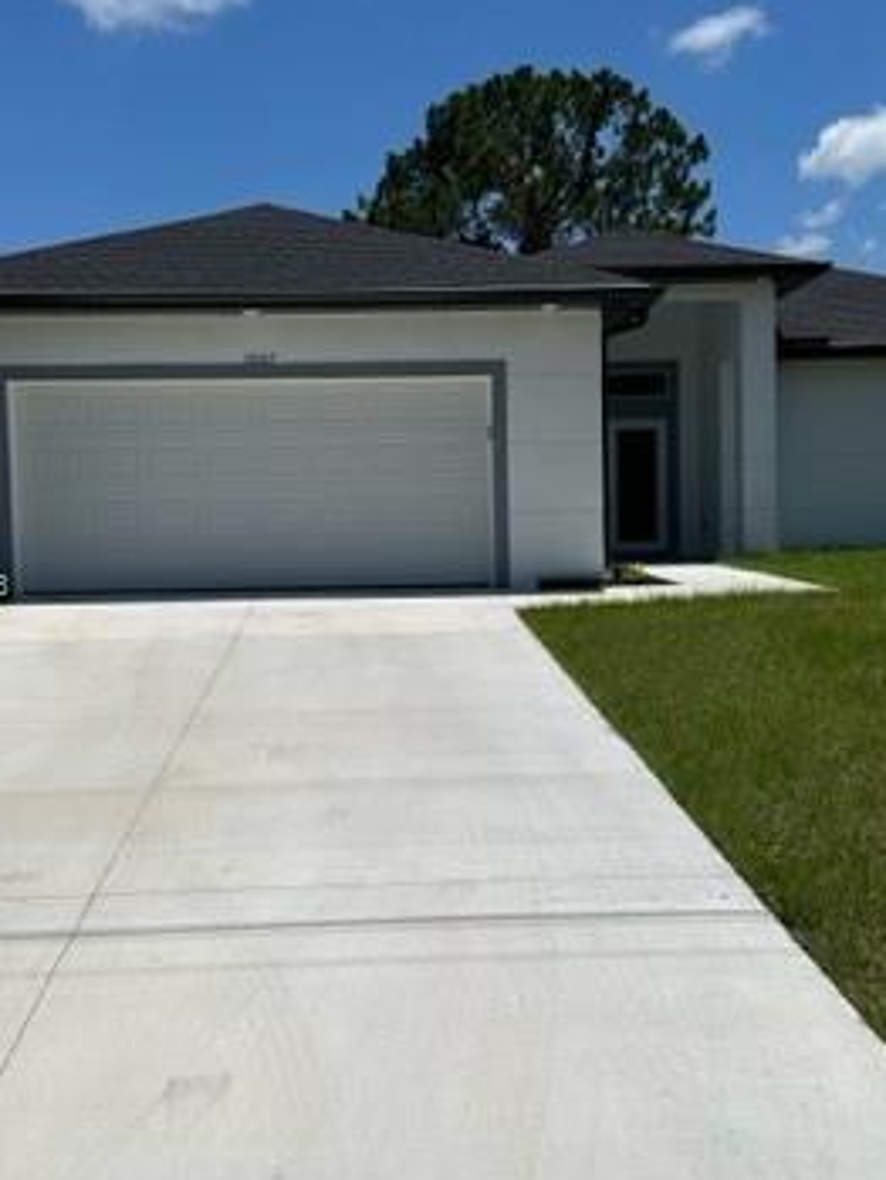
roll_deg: +0.8
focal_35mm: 44
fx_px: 1501
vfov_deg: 42.9
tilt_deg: -2.5
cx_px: 433
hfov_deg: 32.9
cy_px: 588
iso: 80
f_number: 1.78
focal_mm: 6.86
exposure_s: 1/13699
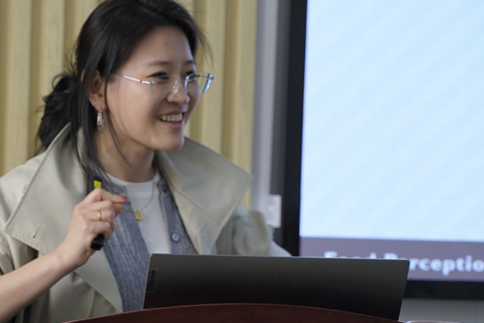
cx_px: 126
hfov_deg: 15.7
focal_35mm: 130
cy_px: 187
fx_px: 1748
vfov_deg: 10.5
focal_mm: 71
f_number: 4
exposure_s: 1/160
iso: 250
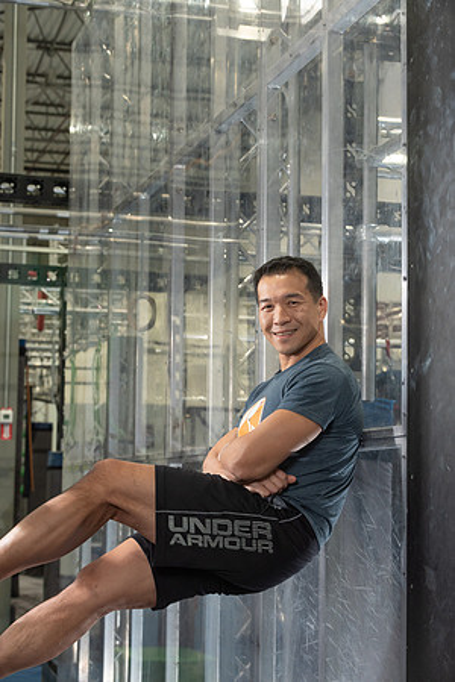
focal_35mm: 70
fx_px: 1327
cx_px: 228
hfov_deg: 19.5
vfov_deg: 28.8
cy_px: 341
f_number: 5
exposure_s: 1/50
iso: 500
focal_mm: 70
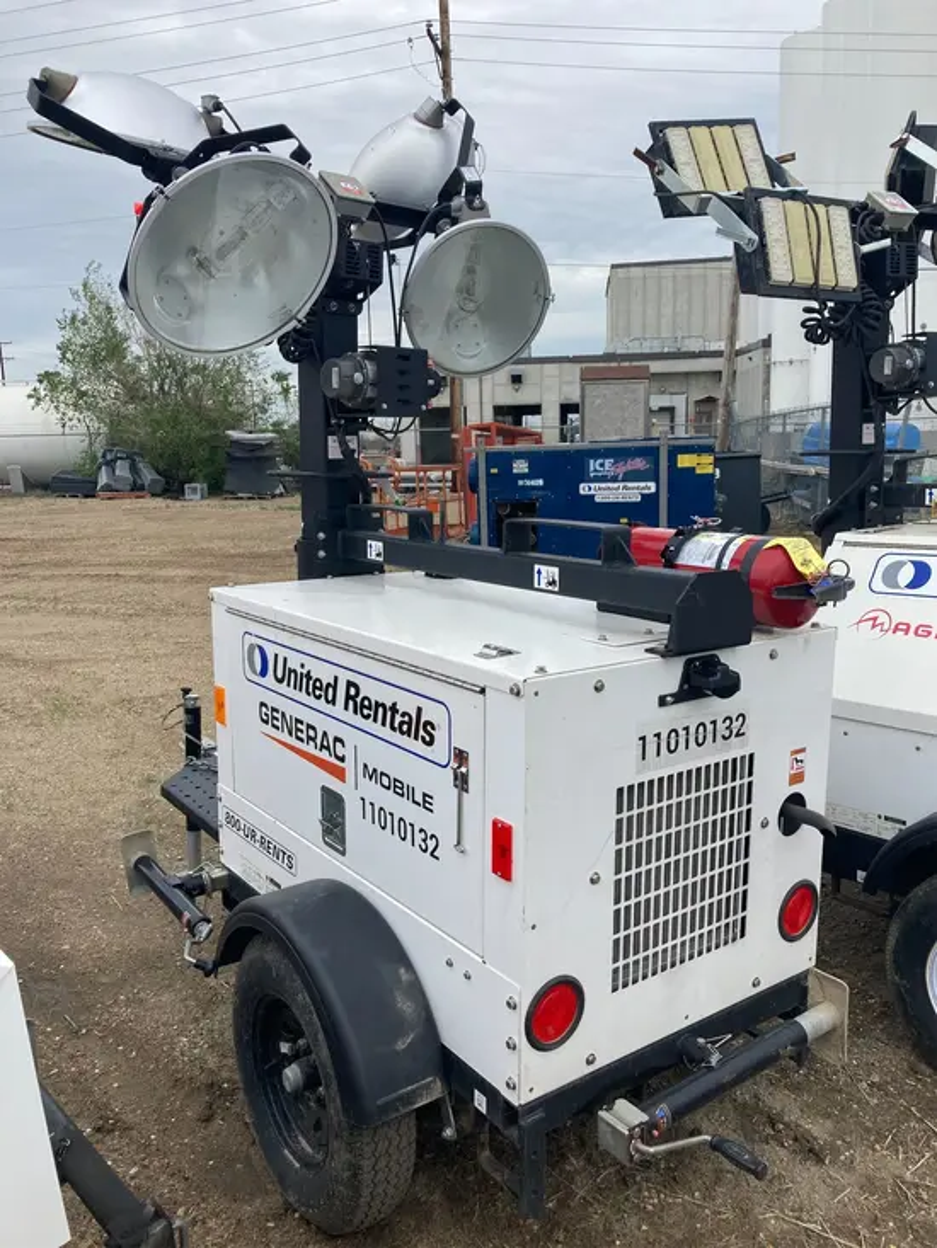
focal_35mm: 28
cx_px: 468
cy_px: 624
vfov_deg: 63.4
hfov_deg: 49.8
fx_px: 1010
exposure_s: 1/1245
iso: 20
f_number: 1.8
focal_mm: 3.99
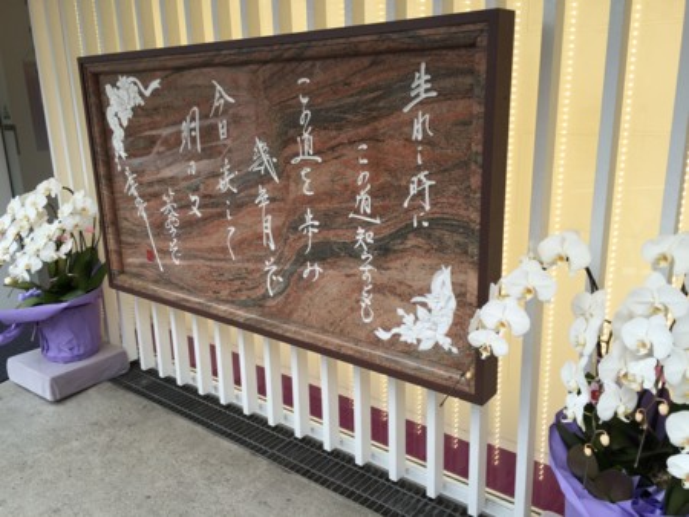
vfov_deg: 48.3
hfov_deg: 61.6
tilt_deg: -15.7
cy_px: 258
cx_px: 344
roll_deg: +2.9
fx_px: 578
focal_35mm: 29
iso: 32
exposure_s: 1/207
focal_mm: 4.15
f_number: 2.2
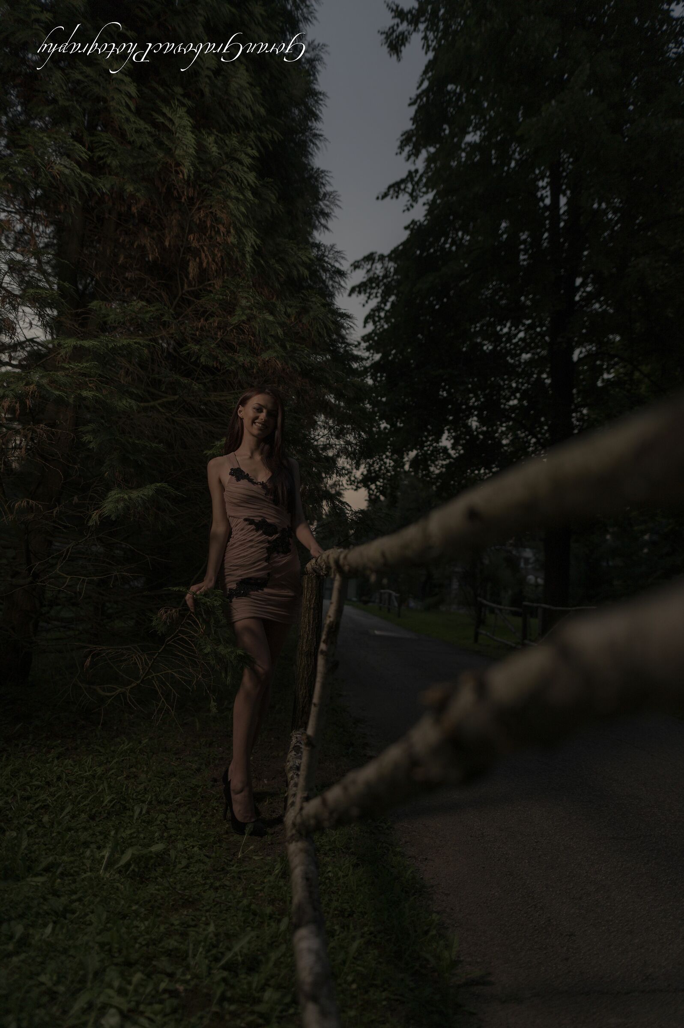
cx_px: 342
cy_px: 514
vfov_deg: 84.0
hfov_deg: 61.9
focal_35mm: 20
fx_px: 571
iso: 250
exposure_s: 1/800
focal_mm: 20
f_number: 1.8
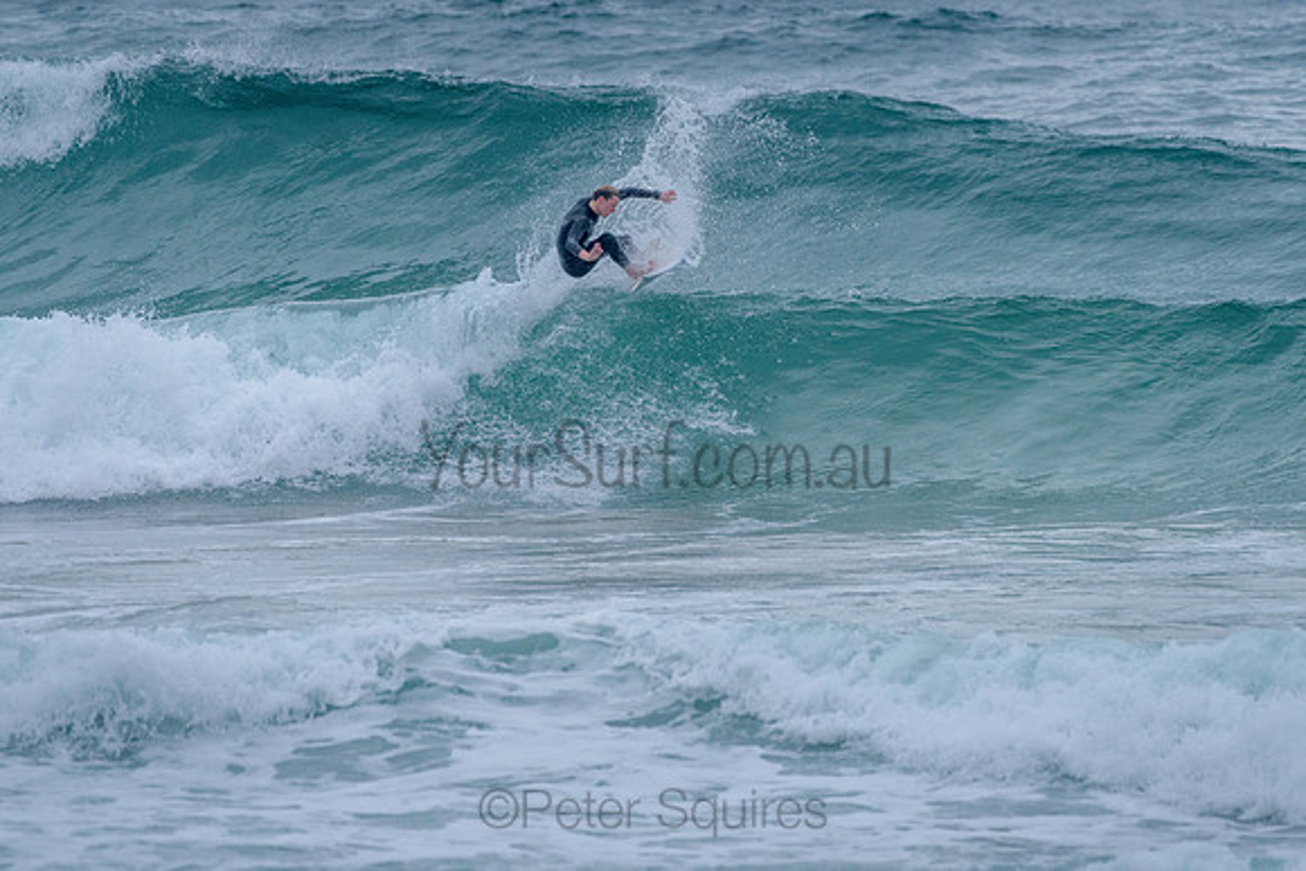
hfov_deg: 3.4
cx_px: 655
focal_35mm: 613
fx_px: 22234
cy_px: 338
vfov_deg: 2.2
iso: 1600
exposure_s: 1/2000
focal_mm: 500
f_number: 5.6
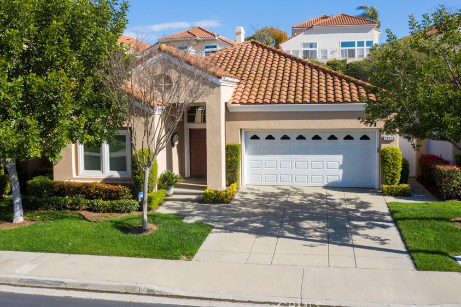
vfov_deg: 38.8
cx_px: 233
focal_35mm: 34
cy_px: 128
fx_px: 435
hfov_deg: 55.8
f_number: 5.6
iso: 100
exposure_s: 1/400
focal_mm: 10.26
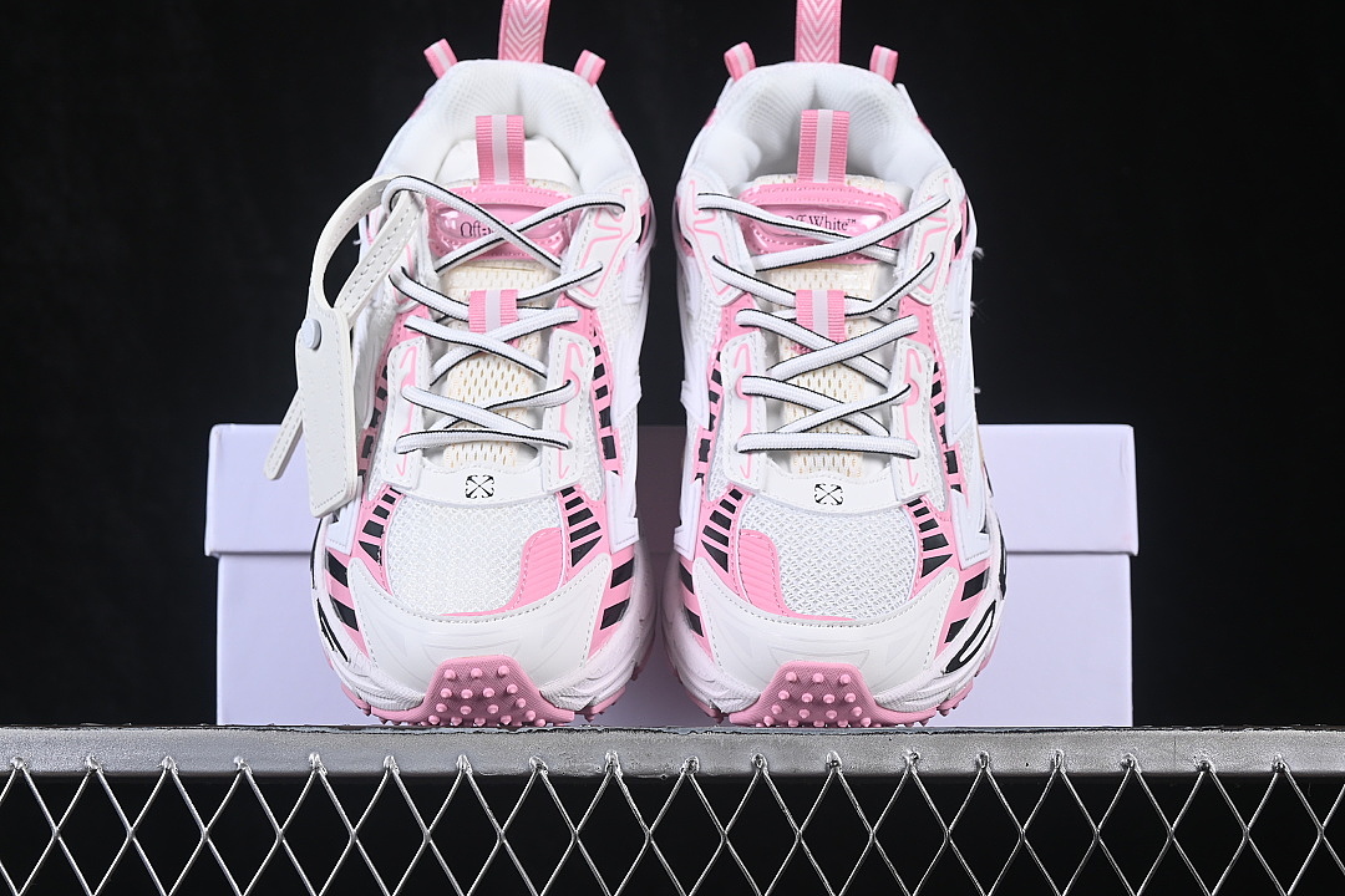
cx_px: 672
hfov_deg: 27.0
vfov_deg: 18.2
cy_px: 448
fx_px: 2802
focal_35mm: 75
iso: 160
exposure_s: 1/80
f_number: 8
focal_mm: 50
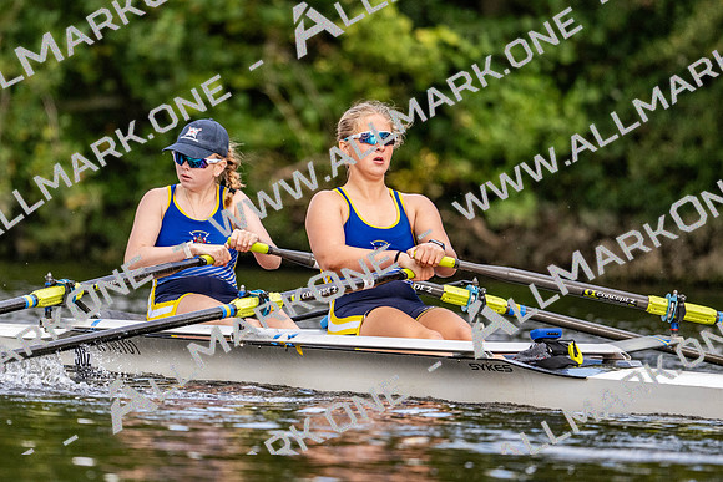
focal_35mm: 600
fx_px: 12058
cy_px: 241
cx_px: 362
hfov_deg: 3.4
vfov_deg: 2.3
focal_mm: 400
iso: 800
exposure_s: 1/2000
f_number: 4.5
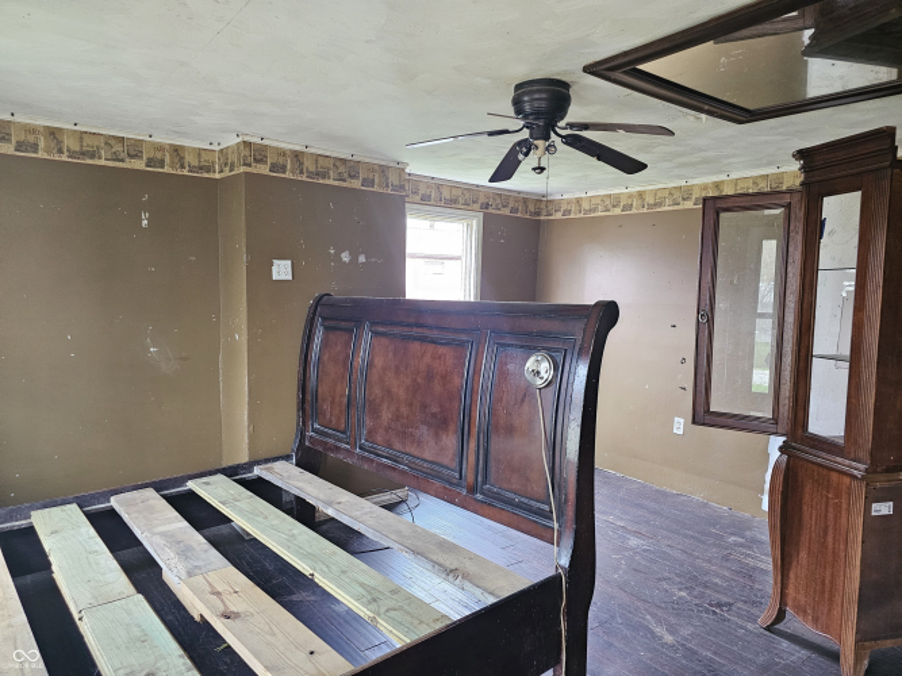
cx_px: 451
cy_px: 338
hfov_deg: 73.9
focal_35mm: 23
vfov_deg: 58.9
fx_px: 599
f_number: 1.7
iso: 640
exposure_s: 1/24
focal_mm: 6.3
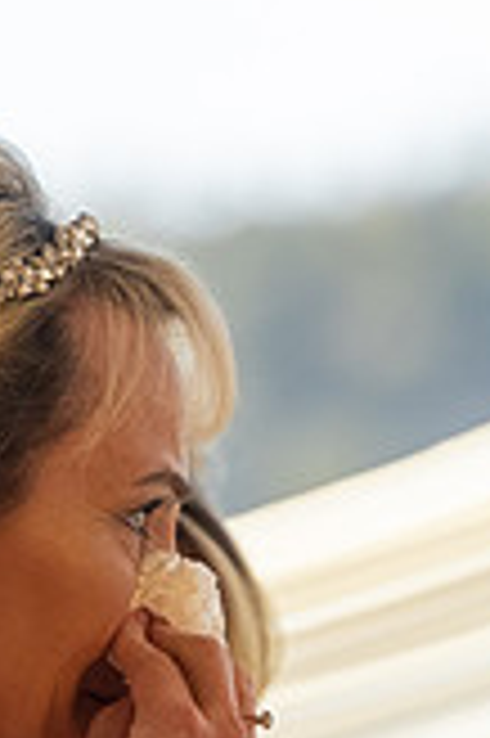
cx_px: 1054
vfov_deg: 2.7
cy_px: 675
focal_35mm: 753
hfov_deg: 1.8
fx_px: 15405
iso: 800
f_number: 4
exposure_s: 1/250
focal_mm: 180
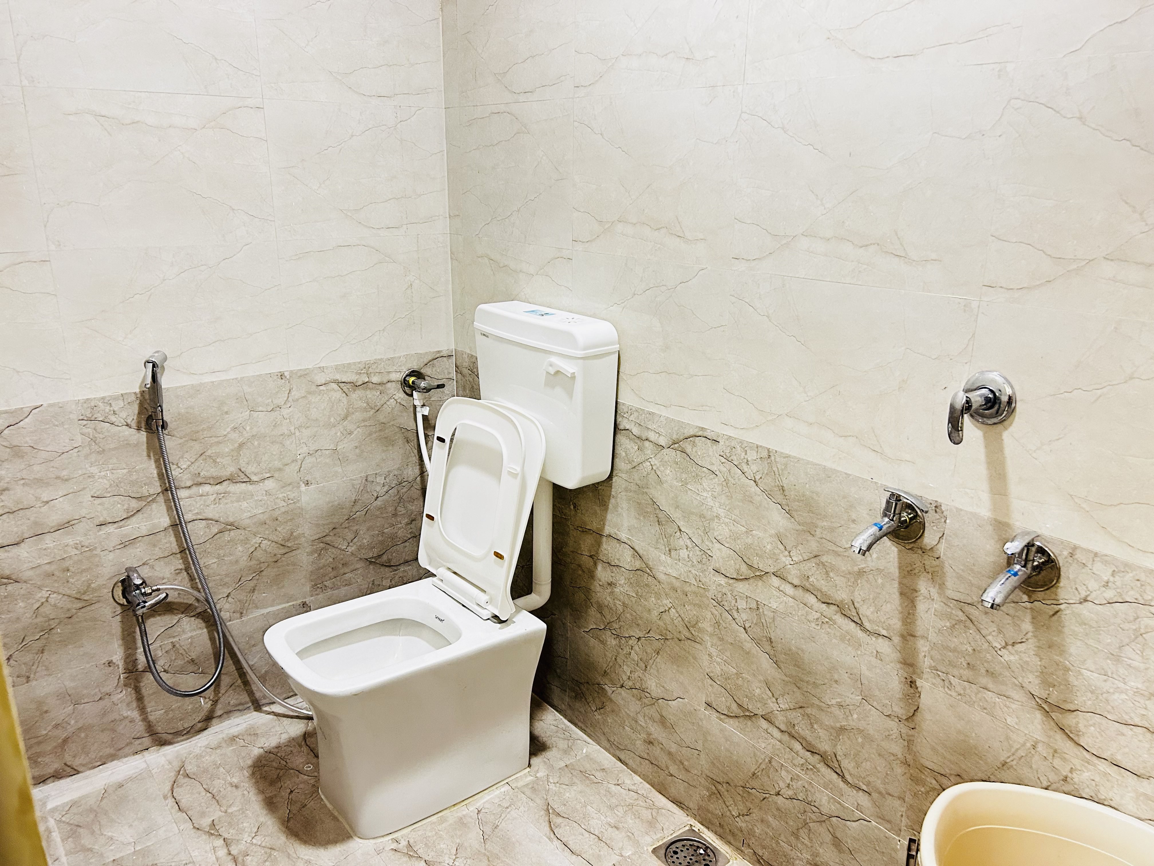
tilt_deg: -16.8
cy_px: 433
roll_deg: -0.5
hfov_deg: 67.3
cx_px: 577
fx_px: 867
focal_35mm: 26
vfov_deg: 53.1
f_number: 1.5
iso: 320
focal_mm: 5.7
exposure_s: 1/50
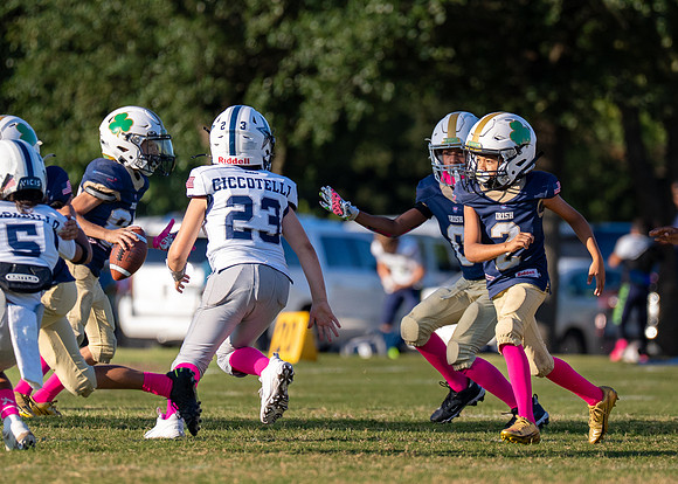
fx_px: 10294
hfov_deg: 3.8
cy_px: 259
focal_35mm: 535
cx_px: 444
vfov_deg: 2.7
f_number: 2.8
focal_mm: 200
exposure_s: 1/2500
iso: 200
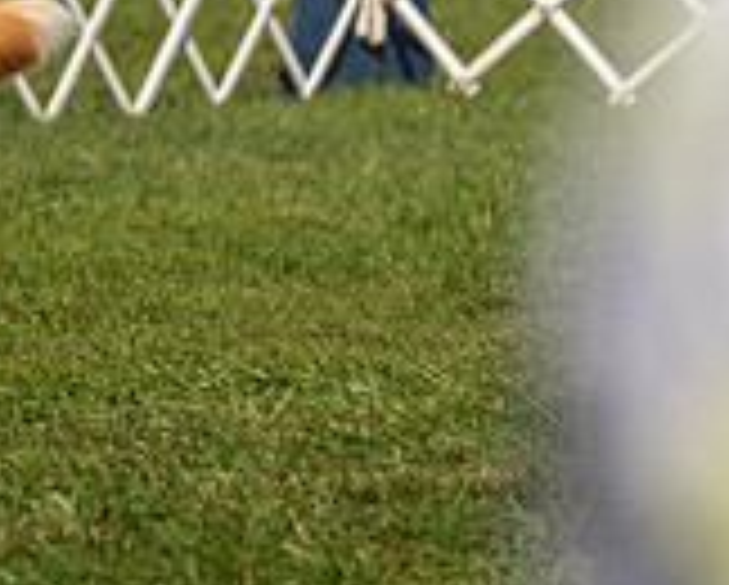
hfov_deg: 2.5
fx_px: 16892
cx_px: -367
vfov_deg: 2.0
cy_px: -176
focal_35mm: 782
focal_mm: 200
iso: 200
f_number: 3.2
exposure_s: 1/3200
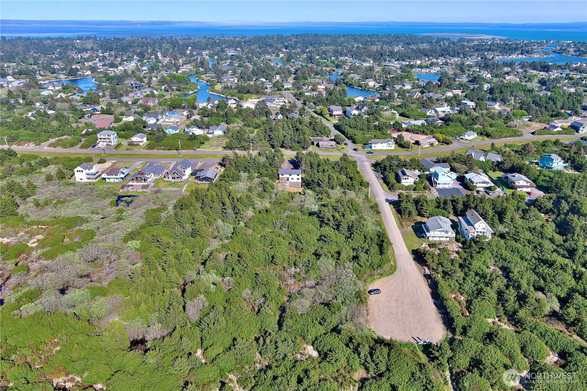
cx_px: 294
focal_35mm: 29
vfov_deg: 45.0
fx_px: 473
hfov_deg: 63.7
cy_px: 196
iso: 100
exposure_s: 1/800
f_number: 2.8
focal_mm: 10.57
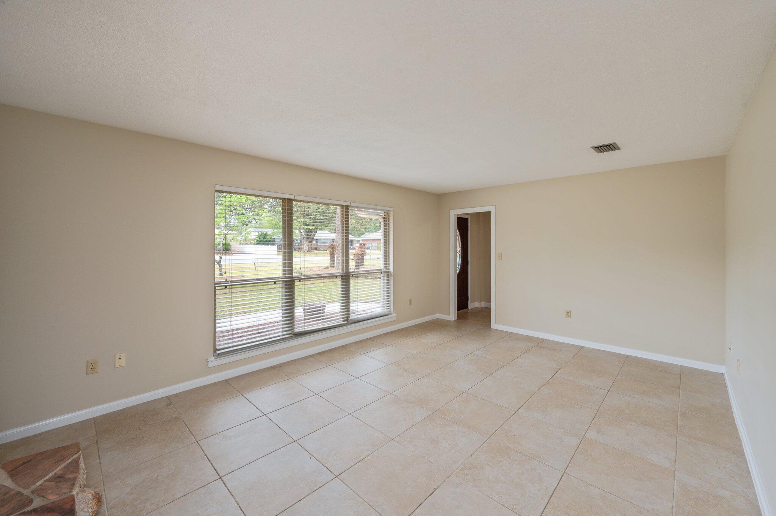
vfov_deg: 81.1
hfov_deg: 104.3
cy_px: 258
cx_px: 388
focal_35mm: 14
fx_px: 302
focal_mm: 14
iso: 320
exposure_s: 1/30
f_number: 9
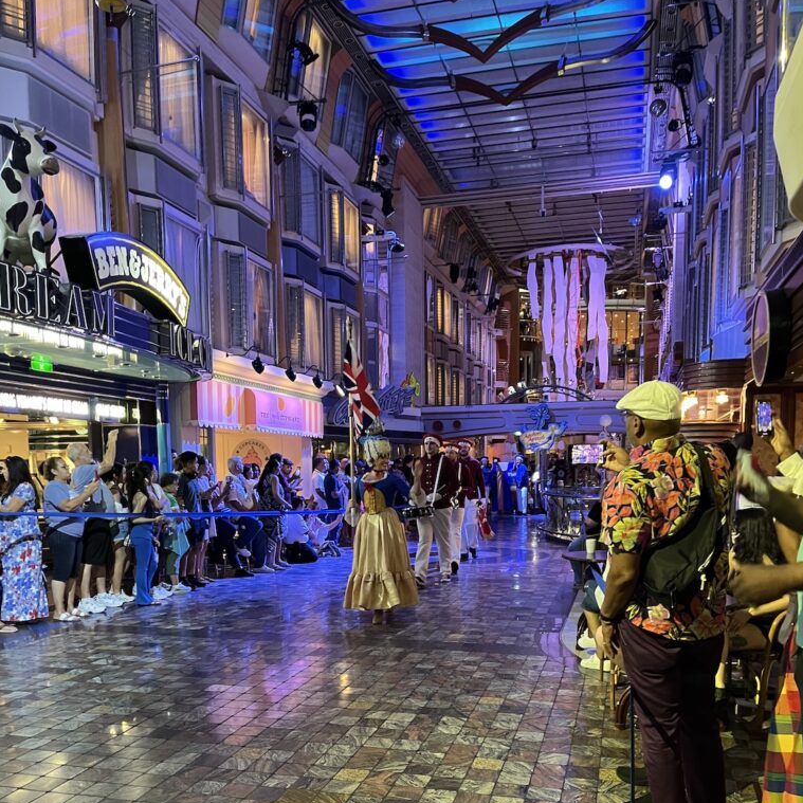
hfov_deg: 52.5
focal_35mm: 31
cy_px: 536
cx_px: 405
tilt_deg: -5.1
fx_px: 814
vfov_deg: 51.5
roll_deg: +1.1
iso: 400
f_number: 1.6
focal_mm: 5.1
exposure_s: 1/33
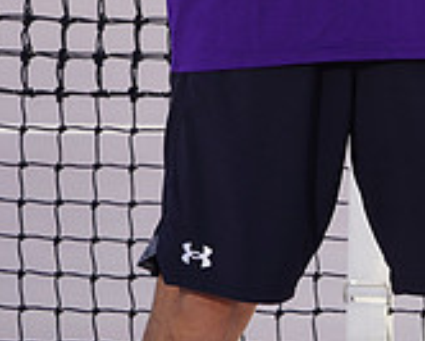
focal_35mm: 791
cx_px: 470
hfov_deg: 2.4
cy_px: -369
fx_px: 9955
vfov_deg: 2.0
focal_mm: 241
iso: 100
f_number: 8
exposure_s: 1/250
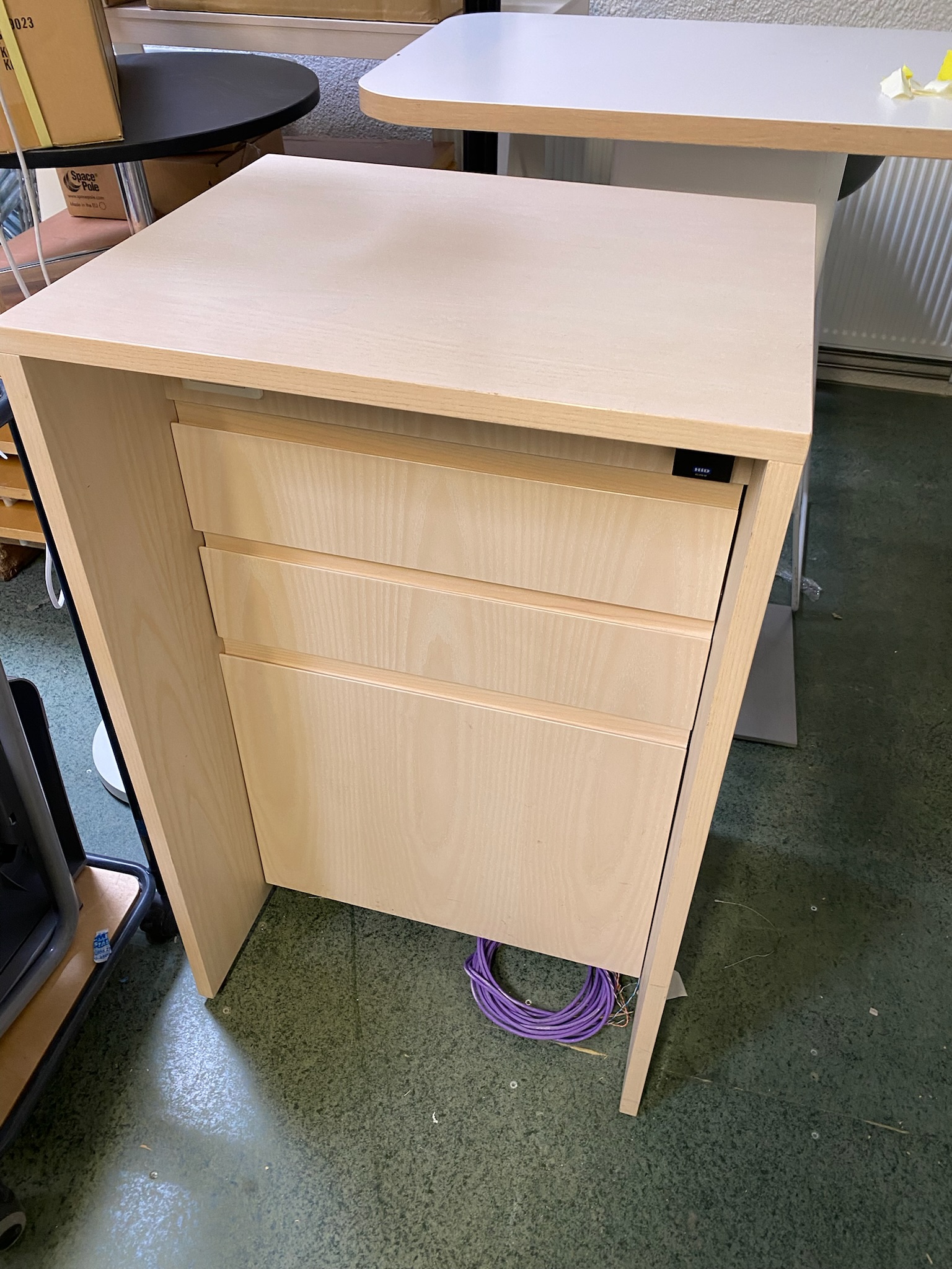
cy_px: 634
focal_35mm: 26
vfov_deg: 67.3
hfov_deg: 53.1
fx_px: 953
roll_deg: +0.2
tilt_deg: -37.0
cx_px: 476
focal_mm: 4.25
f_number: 1.8
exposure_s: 1/50
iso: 80
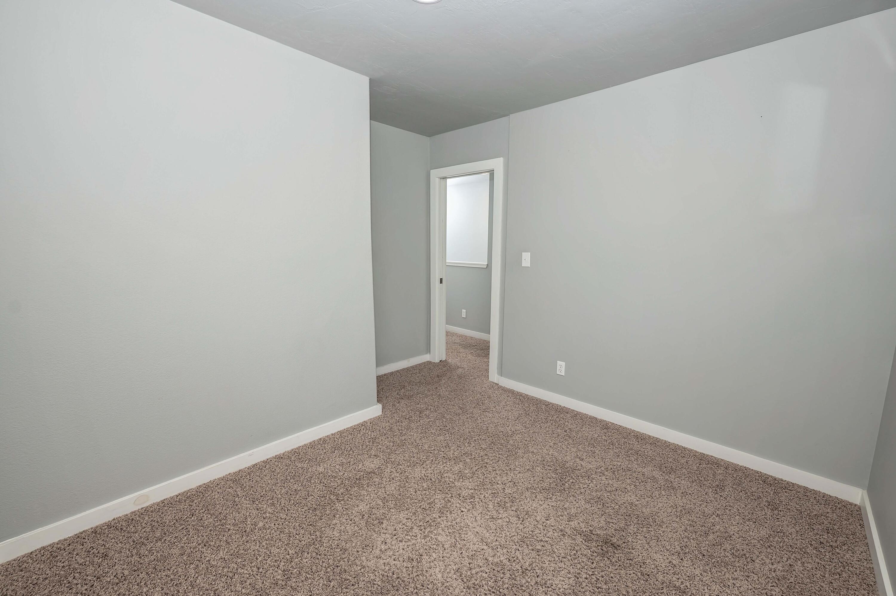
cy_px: 298
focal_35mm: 15
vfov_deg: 77.2
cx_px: 448
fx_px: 373
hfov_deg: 100.4
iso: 200
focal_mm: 15
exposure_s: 1/60
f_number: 5
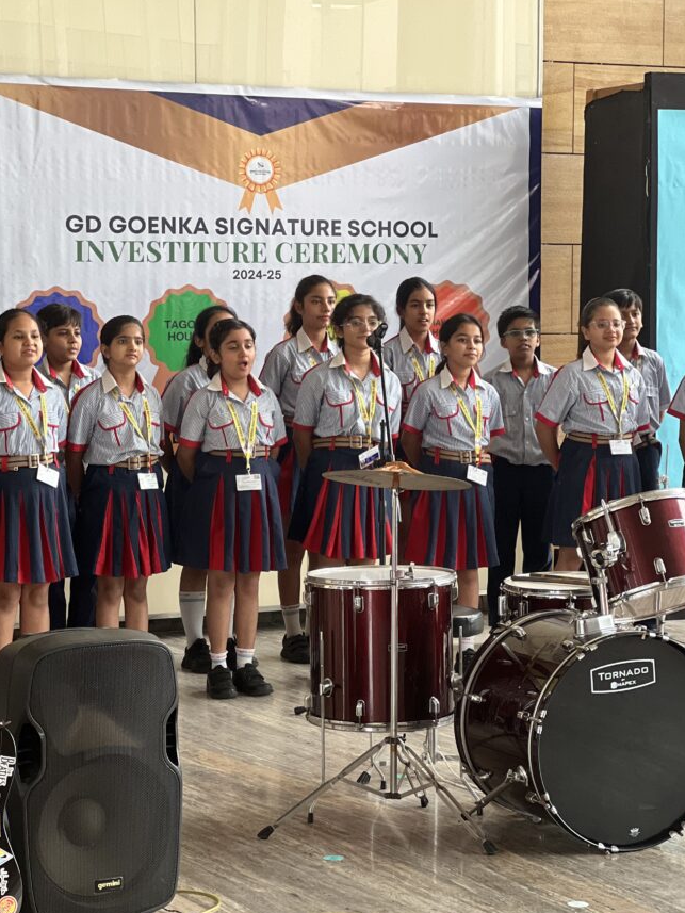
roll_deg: +0.7
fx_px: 2427
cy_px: 519
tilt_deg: -4.1
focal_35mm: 92
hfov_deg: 16.1
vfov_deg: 21.3
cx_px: 303
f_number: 2.8
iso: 160
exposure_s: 1/121
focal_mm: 9
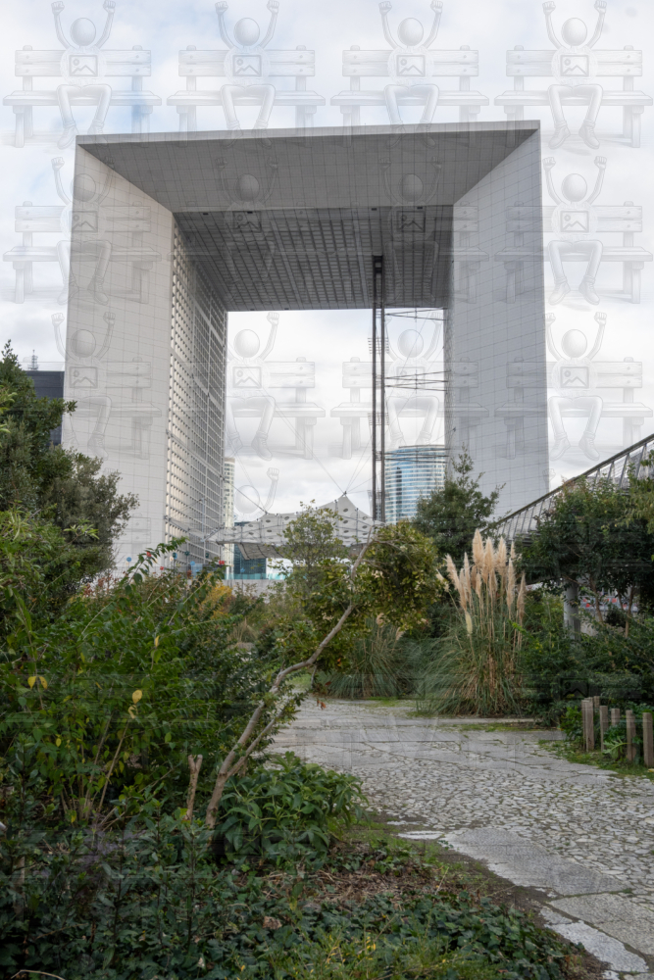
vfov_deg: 55.1
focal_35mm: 34
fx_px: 940
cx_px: 327
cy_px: 490
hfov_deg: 38.4
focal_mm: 23
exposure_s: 1/250
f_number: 8
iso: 400
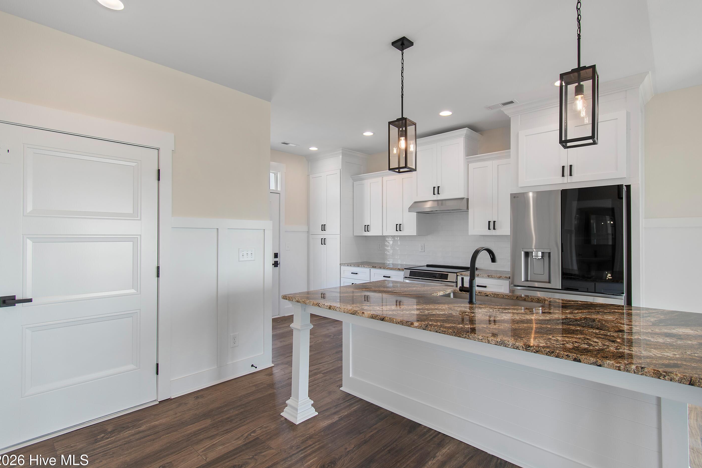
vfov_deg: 73.7
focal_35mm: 16
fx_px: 312
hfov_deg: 96.7
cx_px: 356
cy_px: 233
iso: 100
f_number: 4.5
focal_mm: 10
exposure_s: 1/80
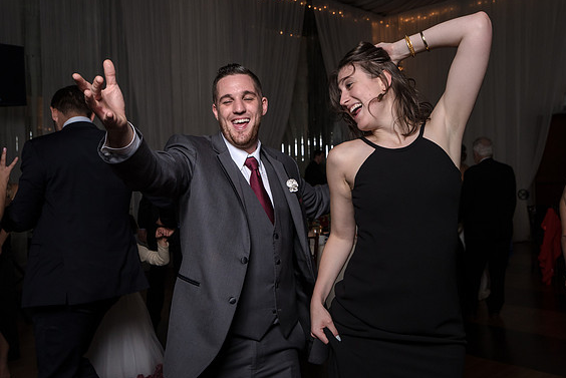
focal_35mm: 38
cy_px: 168
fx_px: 598
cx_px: 283
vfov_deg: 35.1
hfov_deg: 50.7
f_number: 5.6
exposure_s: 1/200
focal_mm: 32
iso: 2000
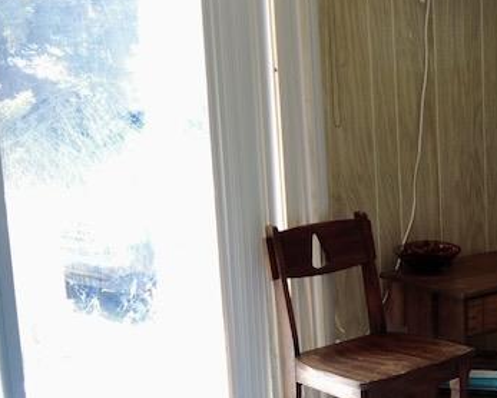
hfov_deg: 24.1
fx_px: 1060
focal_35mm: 72
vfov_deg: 21.2
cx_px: 587
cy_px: 266
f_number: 1.8
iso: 100
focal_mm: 4.4
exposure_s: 1/40
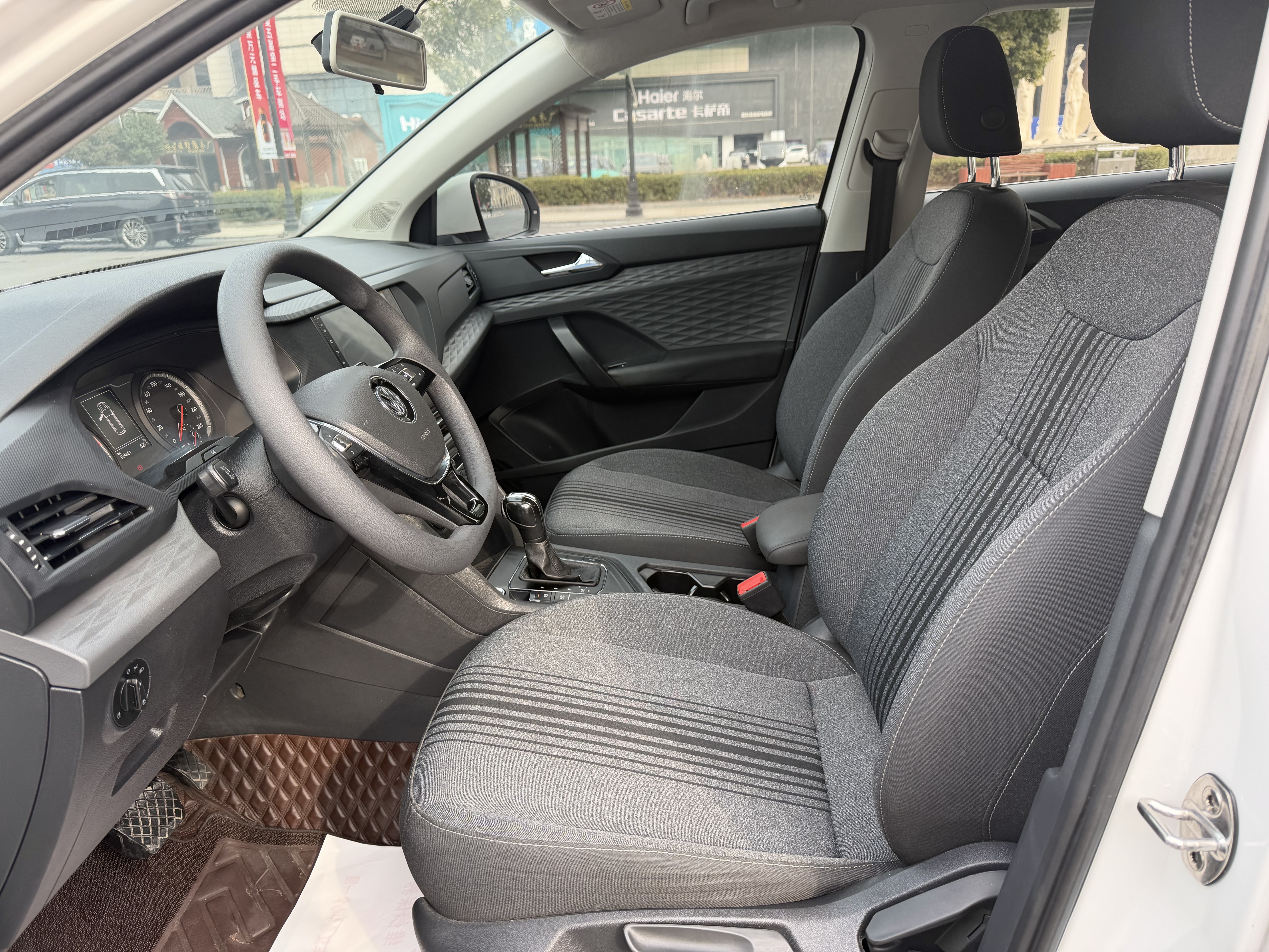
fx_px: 880
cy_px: 476
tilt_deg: -19.4
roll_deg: +2.5
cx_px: 634
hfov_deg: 71.6
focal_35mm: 24
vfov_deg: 56.8
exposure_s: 1/177
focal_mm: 6.76
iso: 80
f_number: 1.78
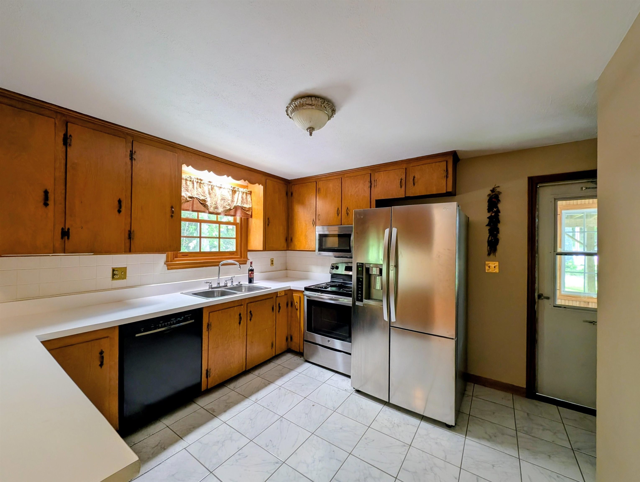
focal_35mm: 12
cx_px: 320
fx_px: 222
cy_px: 241
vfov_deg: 94.6
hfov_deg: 110.5
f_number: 1.95
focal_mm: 2.23
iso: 101
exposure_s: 1/24
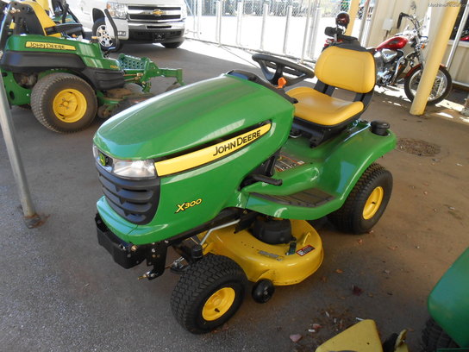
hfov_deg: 67.3
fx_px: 352
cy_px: 176
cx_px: 234
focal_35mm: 26
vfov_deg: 53.1
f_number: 3.5
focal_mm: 4.6
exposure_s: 1/250
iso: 200
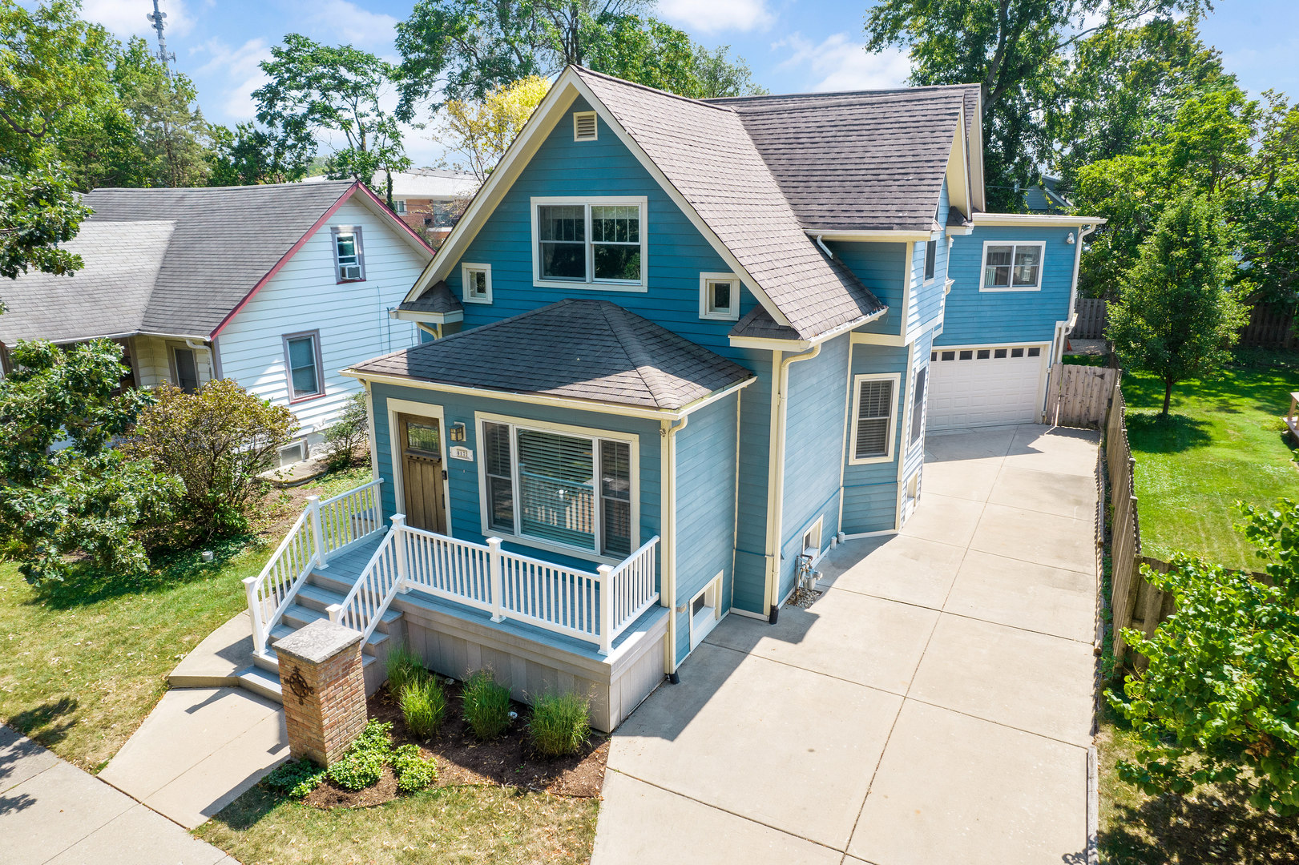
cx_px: 650
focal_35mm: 22
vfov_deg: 57.2
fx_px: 794
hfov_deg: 78.6
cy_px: 432
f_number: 2.8
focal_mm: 8.38
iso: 100
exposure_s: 1/800
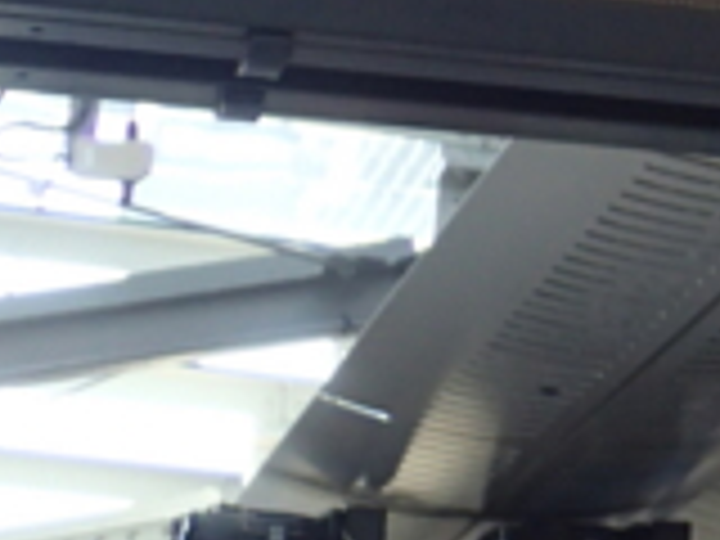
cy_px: 14
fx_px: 4160
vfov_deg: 7.4
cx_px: 1638
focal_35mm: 200
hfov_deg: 9.0
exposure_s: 1/80
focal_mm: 7.34
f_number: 2.8
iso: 160
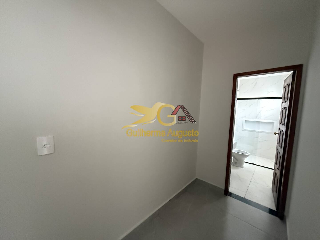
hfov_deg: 102.1
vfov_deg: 85.7
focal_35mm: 14
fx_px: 129
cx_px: 160
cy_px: 120
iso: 1000
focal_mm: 2.22
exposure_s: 1/60
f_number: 2.2
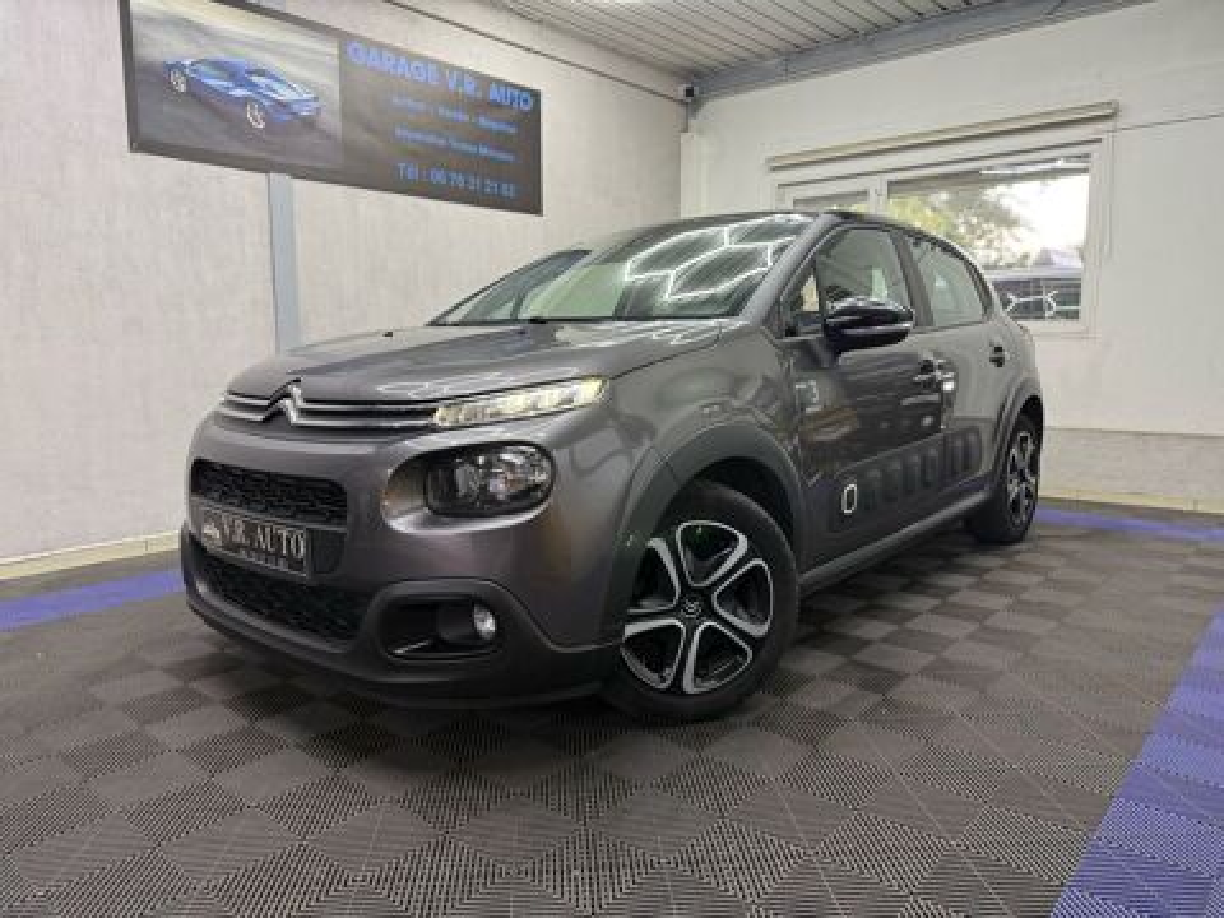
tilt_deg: -7.4
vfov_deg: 56.8
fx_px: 849
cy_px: 459
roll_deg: +0.2
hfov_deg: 71.6
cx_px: 612
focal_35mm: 24
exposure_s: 1/100
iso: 200
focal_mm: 6.76
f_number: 1.78
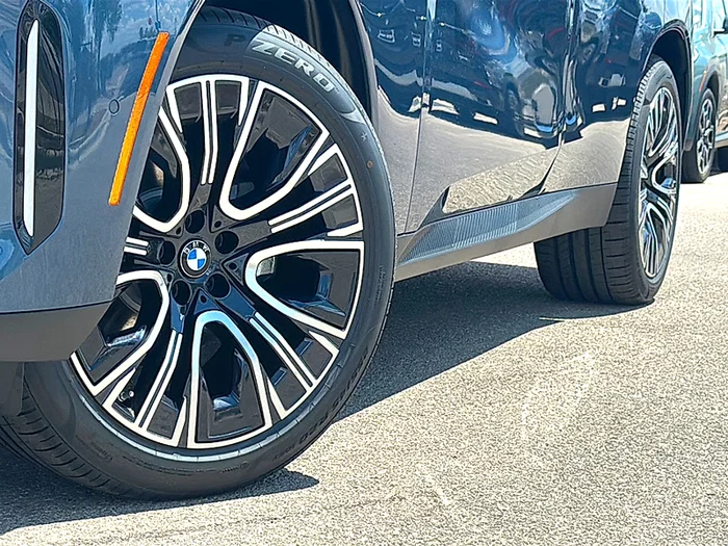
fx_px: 1556
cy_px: 273
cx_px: 364
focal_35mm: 74
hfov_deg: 26.3
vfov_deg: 19.9
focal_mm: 6.86
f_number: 1.78
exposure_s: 1/4219
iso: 80
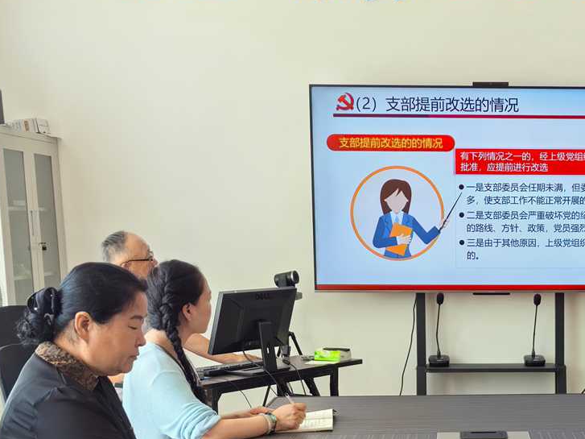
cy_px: 418
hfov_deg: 26.8
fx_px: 1183
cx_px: 532
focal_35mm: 70
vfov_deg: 20.5
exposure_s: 1/259
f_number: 1.9
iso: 50
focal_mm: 5.52
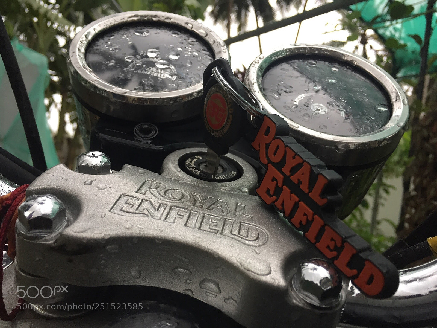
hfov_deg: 61.7
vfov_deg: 48.2
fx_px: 366
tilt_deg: +4.1
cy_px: 164
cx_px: 218
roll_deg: -7.4
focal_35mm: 29
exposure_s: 1/30
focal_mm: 4.15
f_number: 2.2
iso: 64
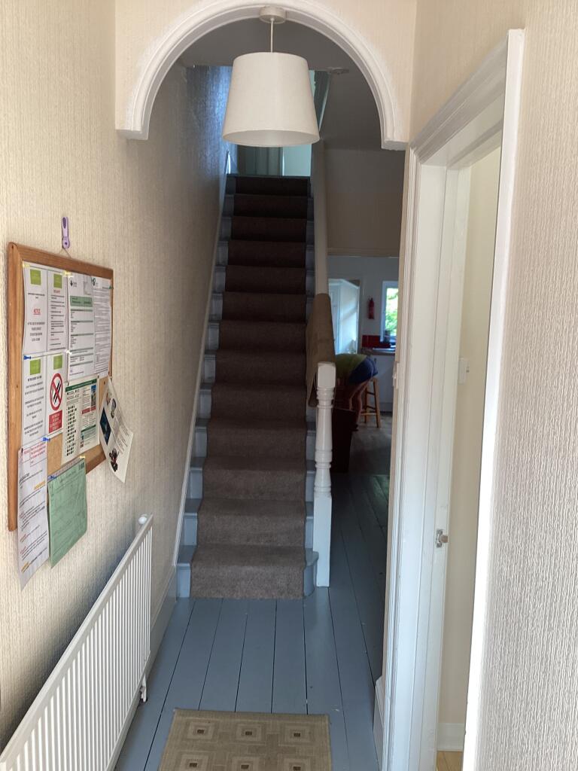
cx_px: 289
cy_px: 386
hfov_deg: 45.4
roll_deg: -1.0
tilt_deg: -9.7
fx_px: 690
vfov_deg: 58.4
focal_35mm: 31
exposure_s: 1/50
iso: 64
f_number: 2.4
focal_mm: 3.3
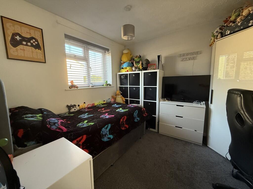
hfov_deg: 102.1
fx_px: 102
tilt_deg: -8.1
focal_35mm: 14
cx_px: 126
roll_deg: +0.9
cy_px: 94
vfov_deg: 85.7
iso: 320
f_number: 2.2
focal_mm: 2.22
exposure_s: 1/99
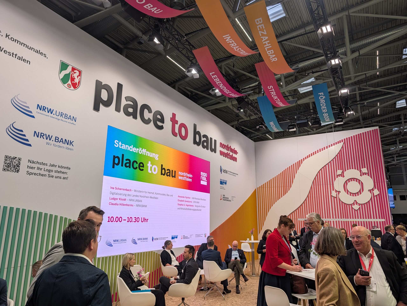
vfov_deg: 56.9
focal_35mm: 24
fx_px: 283
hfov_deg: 71.5
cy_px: 153
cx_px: 204
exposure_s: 1/717
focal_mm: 6.9
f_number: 1.68
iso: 21
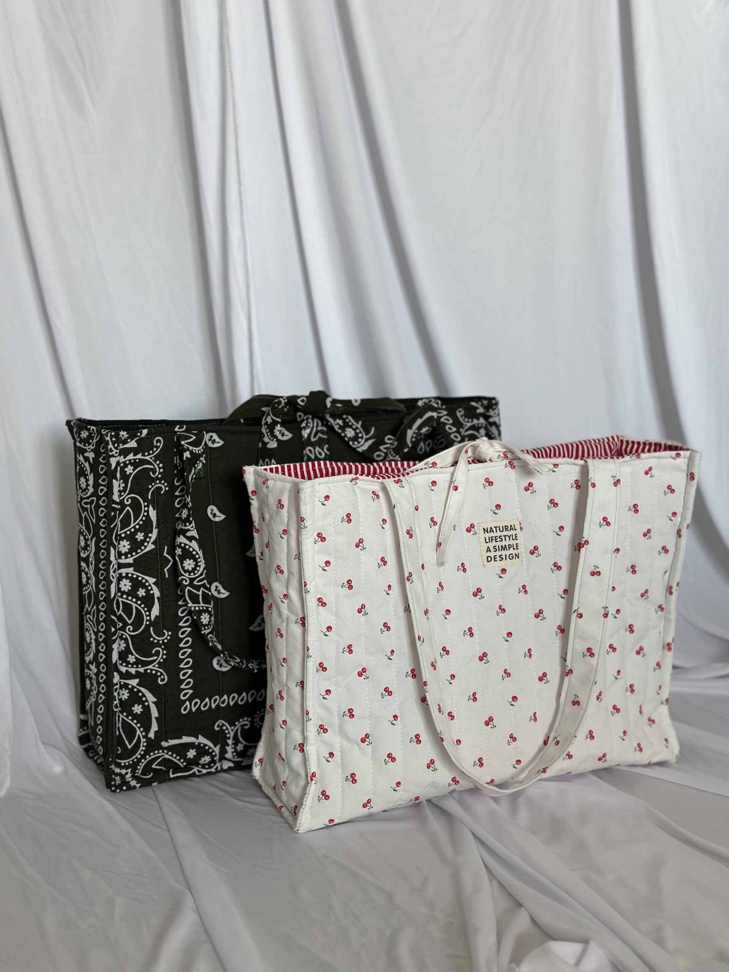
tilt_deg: -11.2
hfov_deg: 30.3
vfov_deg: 39.7
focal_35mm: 48
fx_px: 1348
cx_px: 364
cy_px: 486
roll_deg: +1.0
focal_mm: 6.86
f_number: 1.78
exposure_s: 1/85
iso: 125
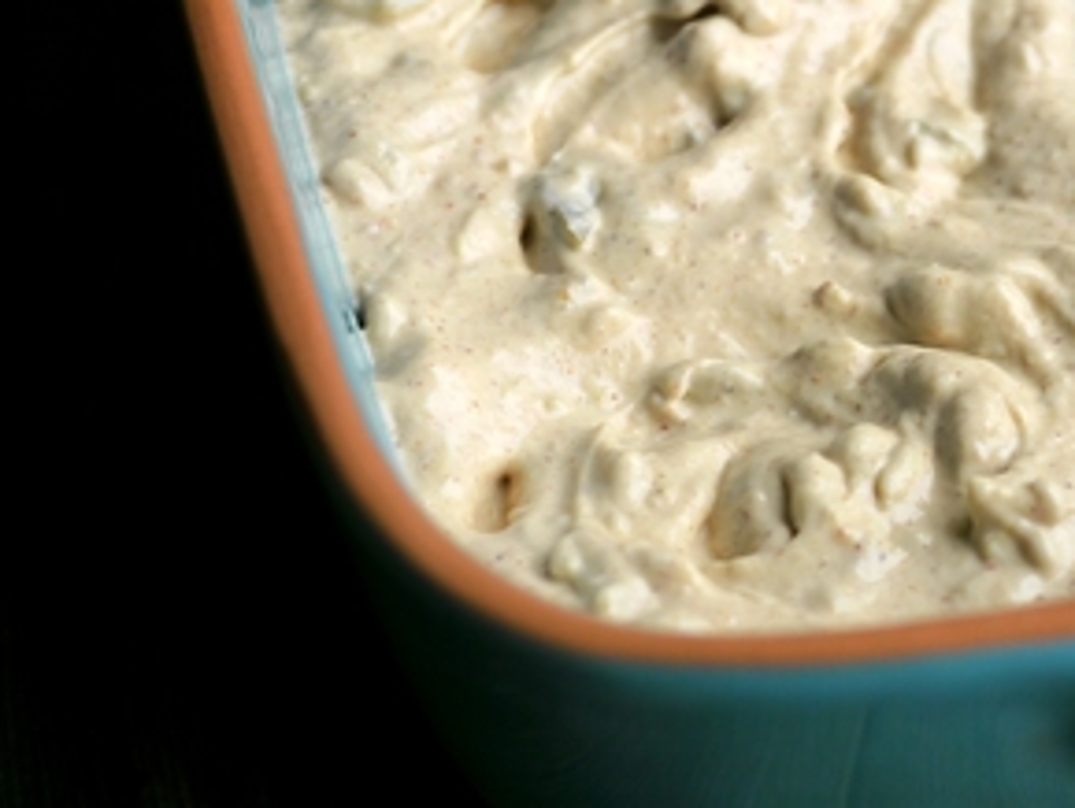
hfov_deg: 19.5
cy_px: 343
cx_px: 958
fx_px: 3077
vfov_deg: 15.0
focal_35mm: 99
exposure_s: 1/400
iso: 160
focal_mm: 25
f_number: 3.2
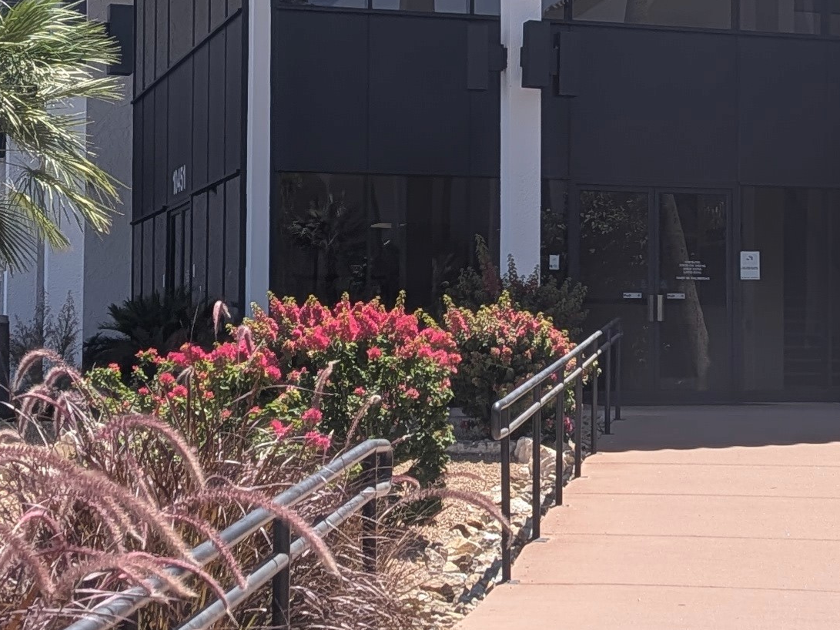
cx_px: 642
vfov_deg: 16.8
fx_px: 2135
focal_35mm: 88
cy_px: 277
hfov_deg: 22.0
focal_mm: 4.53
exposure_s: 1/1124
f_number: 1.7
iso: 30
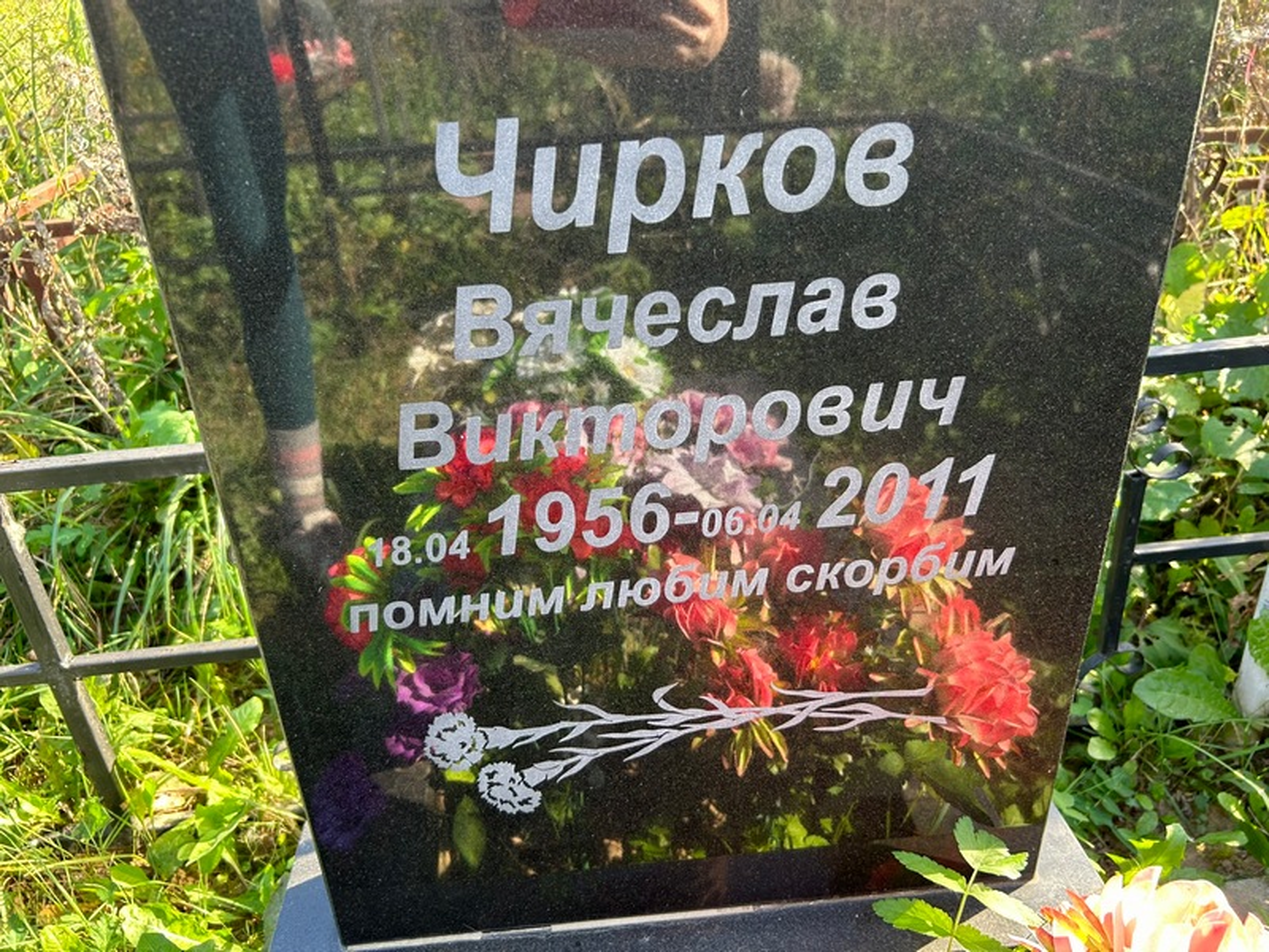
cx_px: 634
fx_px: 953
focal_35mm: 26
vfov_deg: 53.1
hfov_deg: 67.3
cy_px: 476
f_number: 1.5
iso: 40
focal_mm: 5.7
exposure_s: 1/164
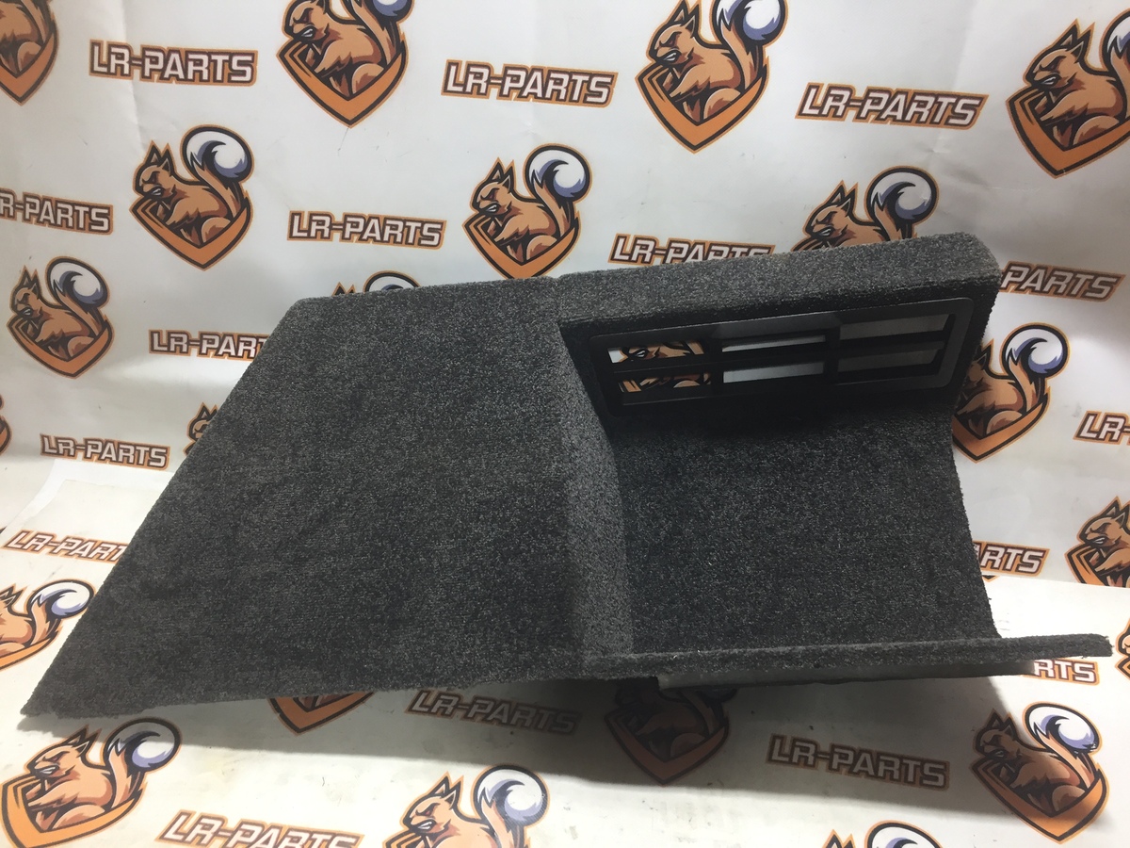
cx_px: 565
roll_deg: -2.7
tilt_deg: -33.8
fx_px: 947
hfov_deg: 61.7
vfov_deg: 48.2
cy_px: 424
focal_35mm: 29
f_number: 2.2
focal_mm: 4.15
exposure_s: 1/33
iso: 32
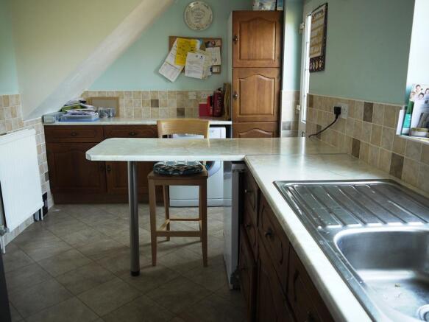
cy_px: 161
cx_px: 214
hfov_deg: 63.5
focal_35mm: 28
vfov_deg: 49.7
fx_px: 347
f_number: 3.5
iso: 250
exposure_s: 1/60
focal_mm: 14
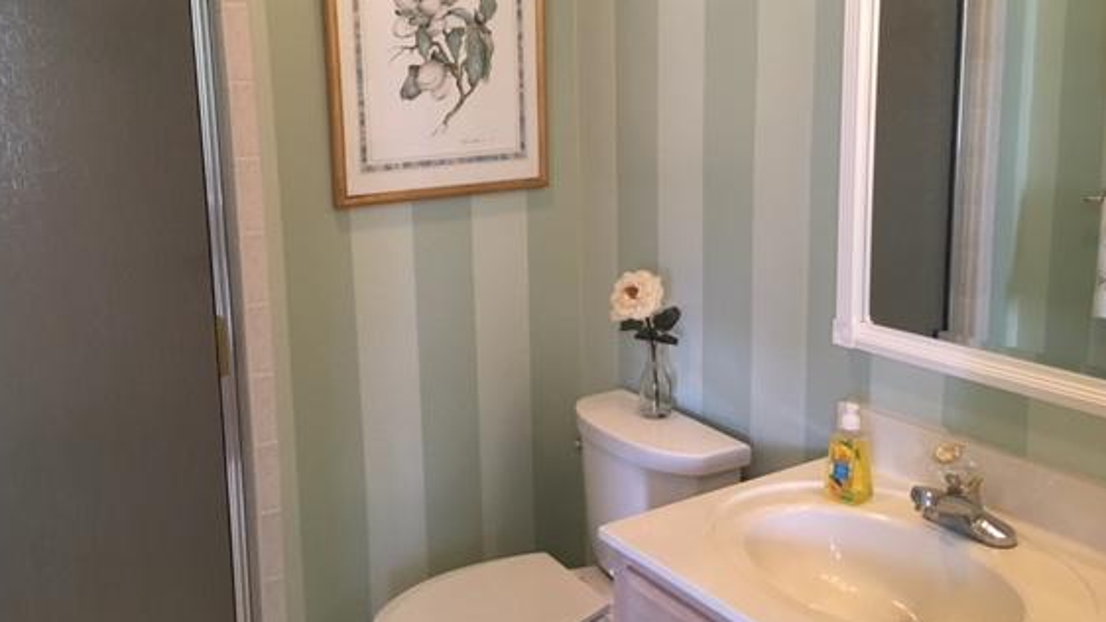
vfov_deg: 32.7
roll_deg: +0.7
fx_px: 1056
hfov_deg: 55.2
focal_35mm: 36
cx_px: 514
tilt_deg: -12.7
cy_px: 252
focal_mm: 4.15
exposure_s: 1/30
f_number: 2.2
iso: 125
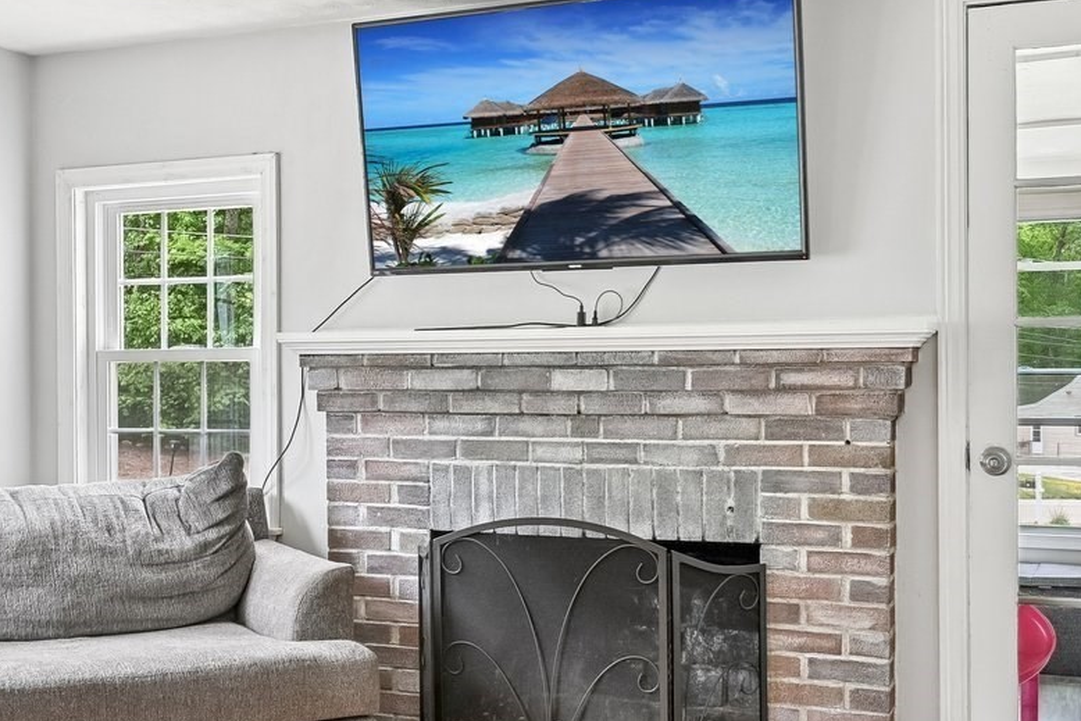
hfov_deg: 39.2
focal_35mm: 50
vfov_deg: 27.0
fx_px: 1502
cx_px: 385
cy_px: 376
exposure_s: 1/20
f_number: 8
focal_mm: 19
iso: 400
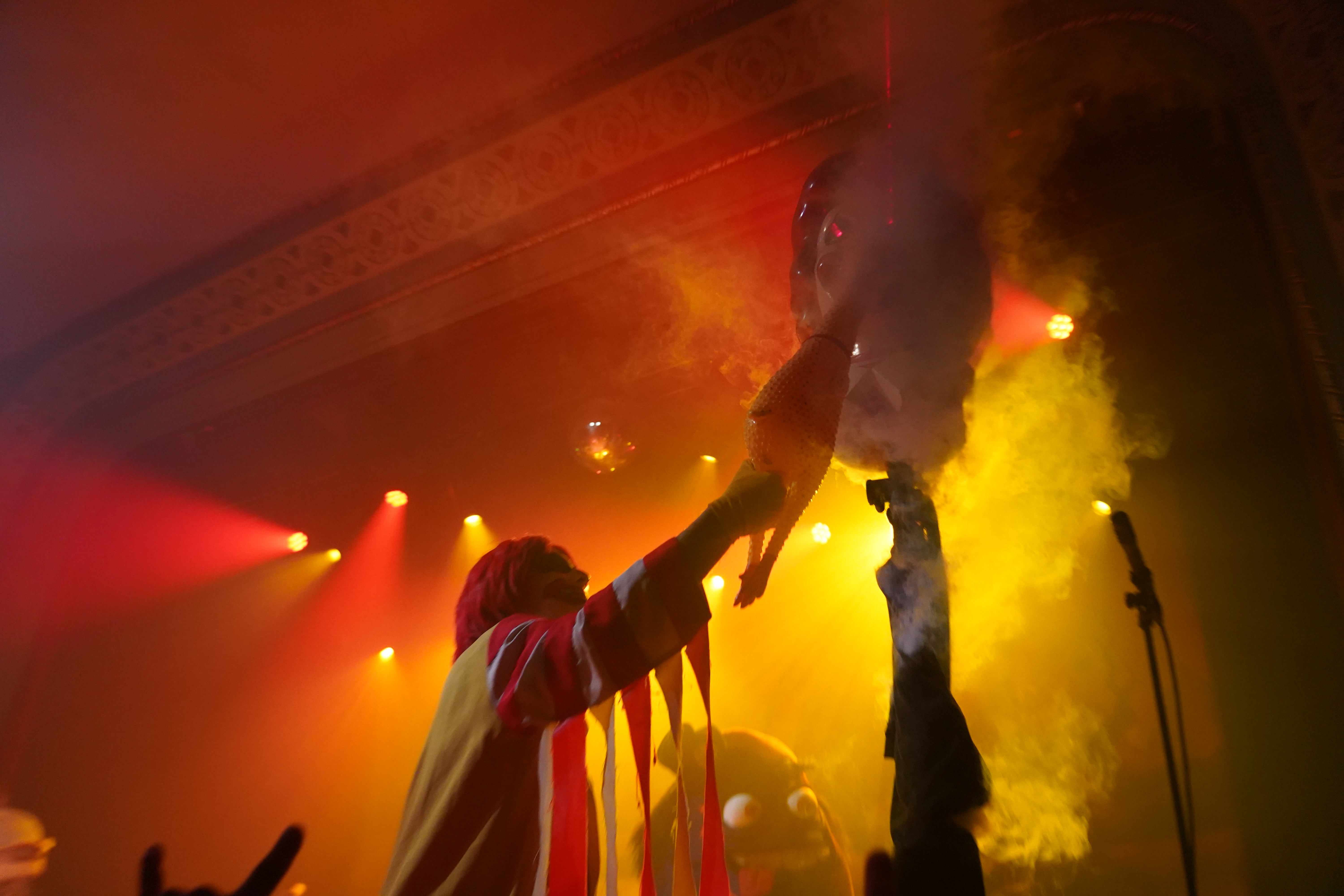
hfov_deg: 61.9
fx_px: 1120
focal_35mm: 30
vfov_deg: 43.6
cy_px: 448
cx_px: 672
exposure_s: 1/160
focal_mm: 30
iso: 6400
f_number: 4
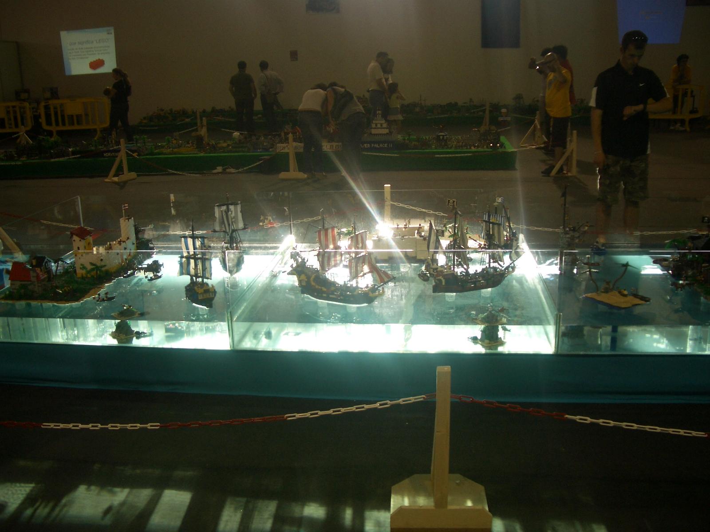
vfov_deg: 40.7
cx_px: 355
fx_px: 718
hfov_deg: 52.6
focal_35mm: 35
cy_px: 266
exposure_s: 1/80
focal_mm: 5.8
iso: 50
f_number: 2.6
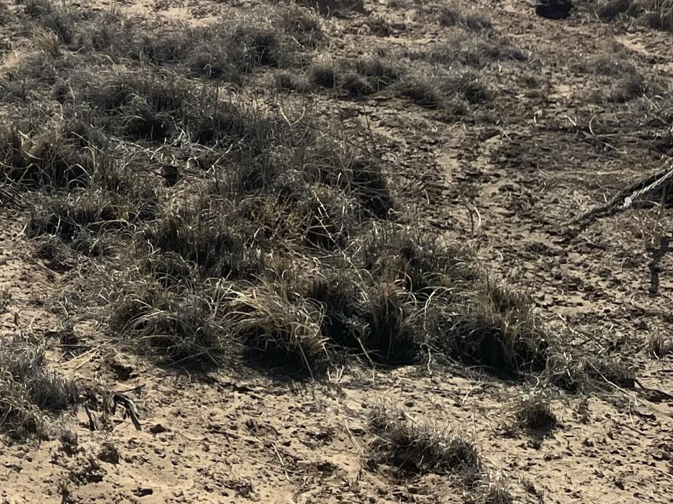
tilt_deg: -6.8
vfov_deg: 16.5
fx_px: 1632
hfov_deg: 19.9
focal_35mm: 84
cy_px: -163
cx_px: -361
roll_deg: -0.8
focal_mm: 5.1
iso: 50
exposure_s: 1/9091
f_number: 1.6
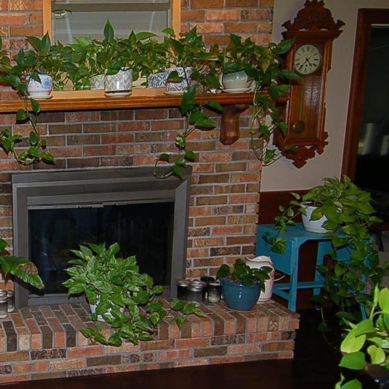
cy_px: 219
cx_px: 7
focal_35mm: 37
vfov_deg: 44.8
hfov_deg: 39.9
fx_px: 470
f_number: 4
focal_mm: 12
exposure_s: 1/60
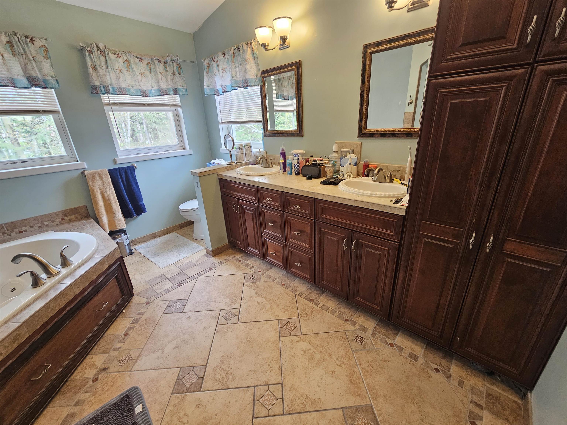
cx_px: 284
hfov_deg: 106.2
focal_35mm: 13
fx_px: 213
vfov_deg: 89.9
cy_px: 212
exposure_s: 1/60
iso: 160
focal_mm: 2.2
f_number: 2.2
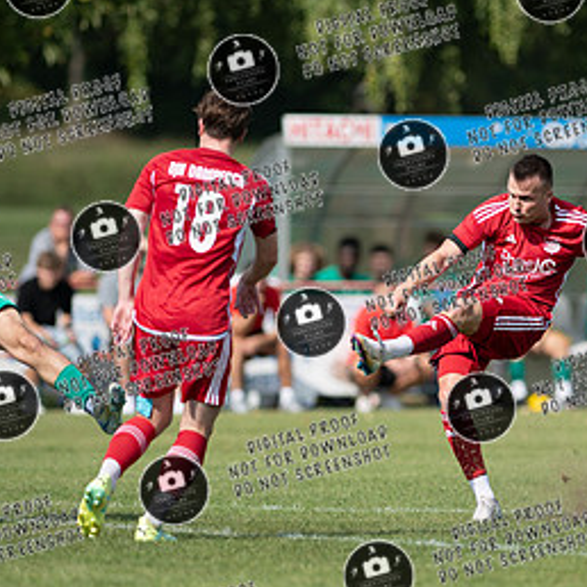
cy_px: 267
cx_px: 460
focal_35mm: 574
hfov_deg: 3.1
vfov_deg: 3.1
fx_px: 11012
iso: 90
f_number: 3.2
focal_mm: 300
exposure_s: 1/1600
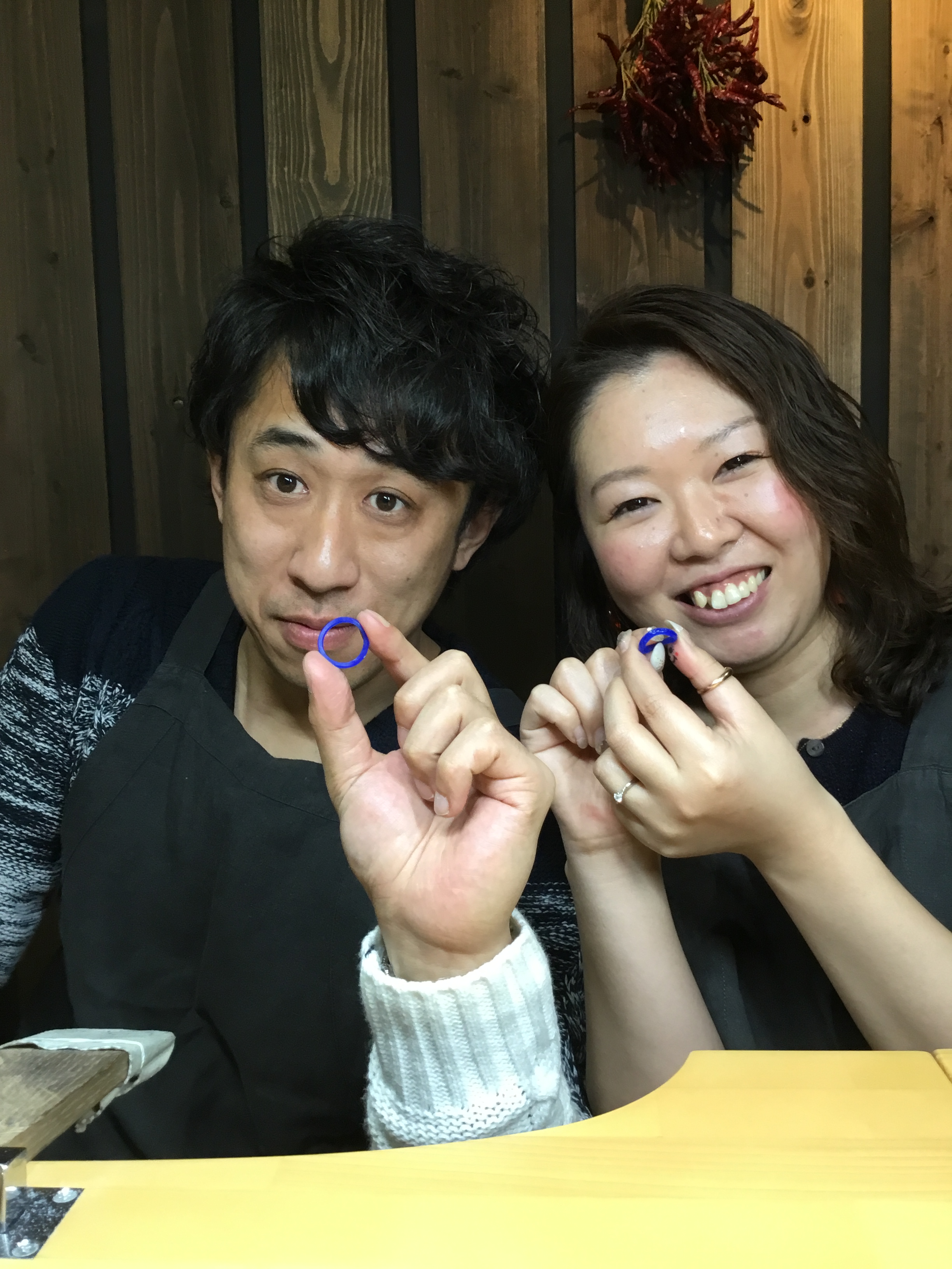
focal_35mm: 31
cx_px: 476
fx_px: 1137
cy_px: 634
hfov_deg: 45.4
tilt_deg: -6.5
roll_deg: +2.3
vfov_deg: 58.4
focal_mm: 3.3
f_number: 2.4
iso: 64
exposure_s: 1/30
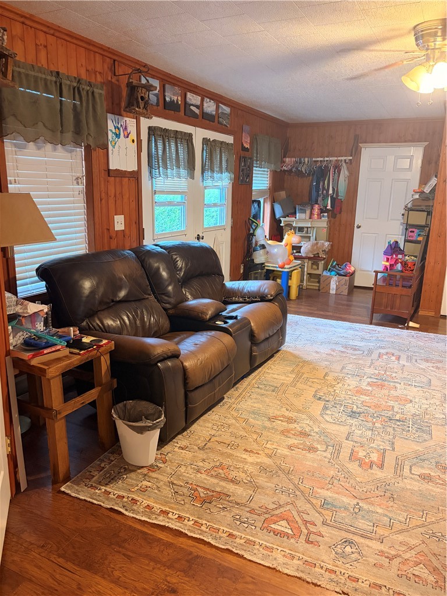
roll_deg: -1.2
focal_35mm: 26
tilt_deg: -12.6
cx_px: 224
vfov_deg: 67.3
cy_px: 298
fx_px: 448
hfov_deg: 53.1
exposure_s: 1/40
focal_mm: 5.96
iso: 500
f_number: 1.6
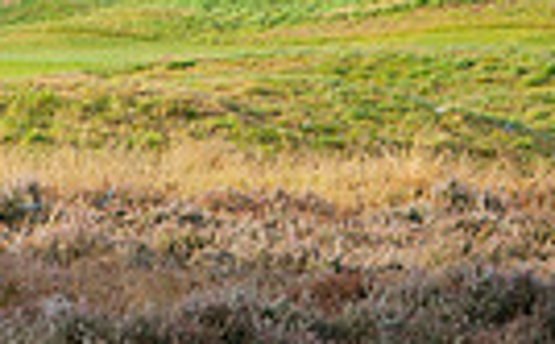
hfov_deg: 3.5
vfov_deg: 2.2
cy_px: -311
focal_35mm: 597
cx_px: -551
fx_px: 9007
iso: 320
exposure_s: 1/500
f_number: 5.6
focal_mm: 135
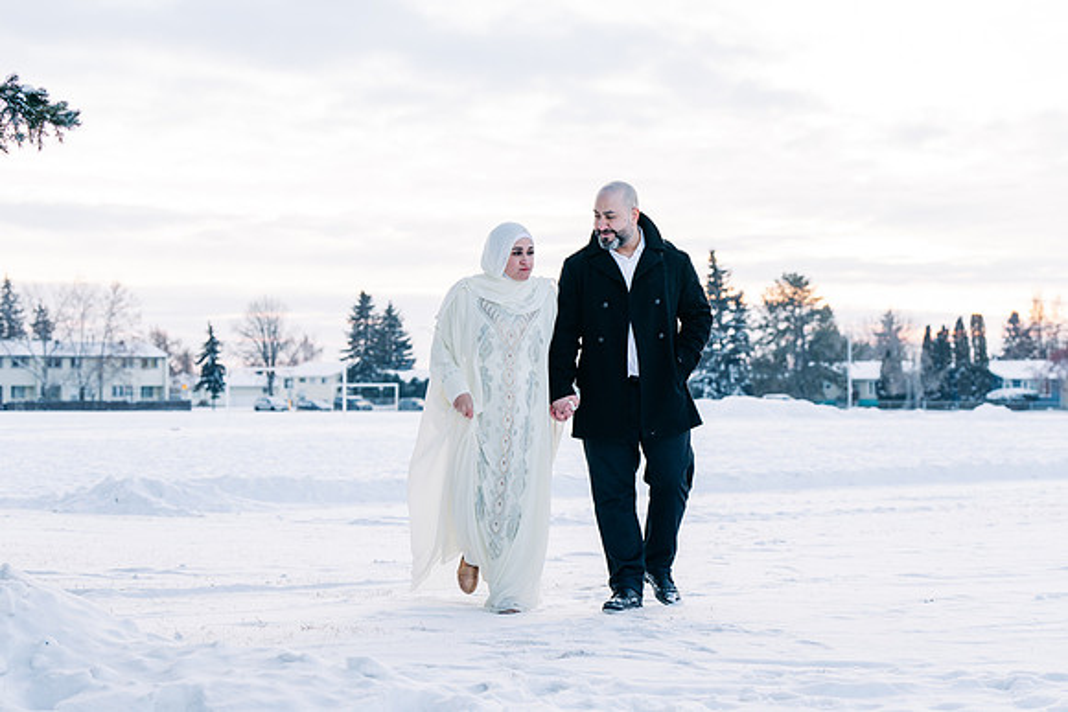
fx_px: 2271
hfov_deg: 26.5
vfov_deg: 17.8
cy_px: 356
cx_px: 534
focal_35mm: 77
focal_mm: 70
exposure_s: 1/125
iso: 100
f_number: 4.5
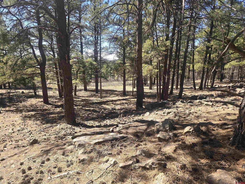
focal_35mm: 23
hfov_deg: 73.9
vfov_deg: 58.9
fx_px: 163
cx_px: 122
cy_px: 92
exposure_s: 1/206
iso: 12
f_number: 1.7
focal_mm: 6.3
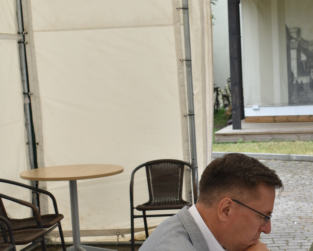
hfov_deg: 20.2
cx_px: 272
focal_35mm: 93
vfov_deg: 16.4
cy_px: 201
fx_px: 861
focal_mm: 34
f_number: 8
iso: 360
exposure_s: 1/250
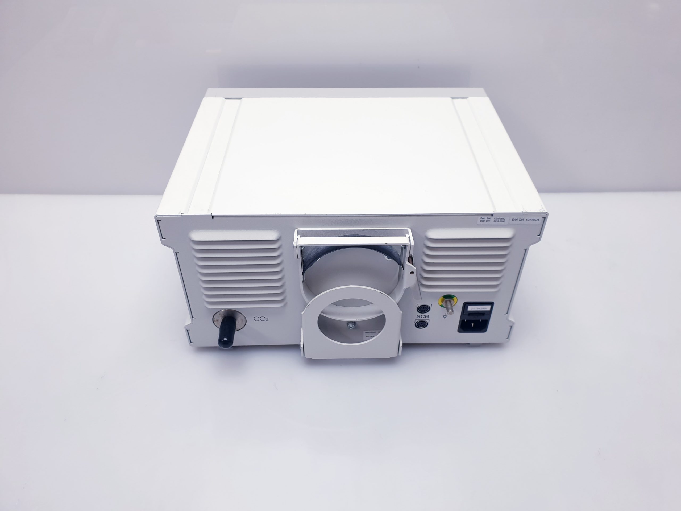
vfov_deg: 53.1
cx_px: 340
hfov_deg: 67.3
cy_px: 256
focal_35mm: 26
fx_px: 511
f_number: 2.4
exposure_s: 1/100
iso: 80
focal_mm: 4.3
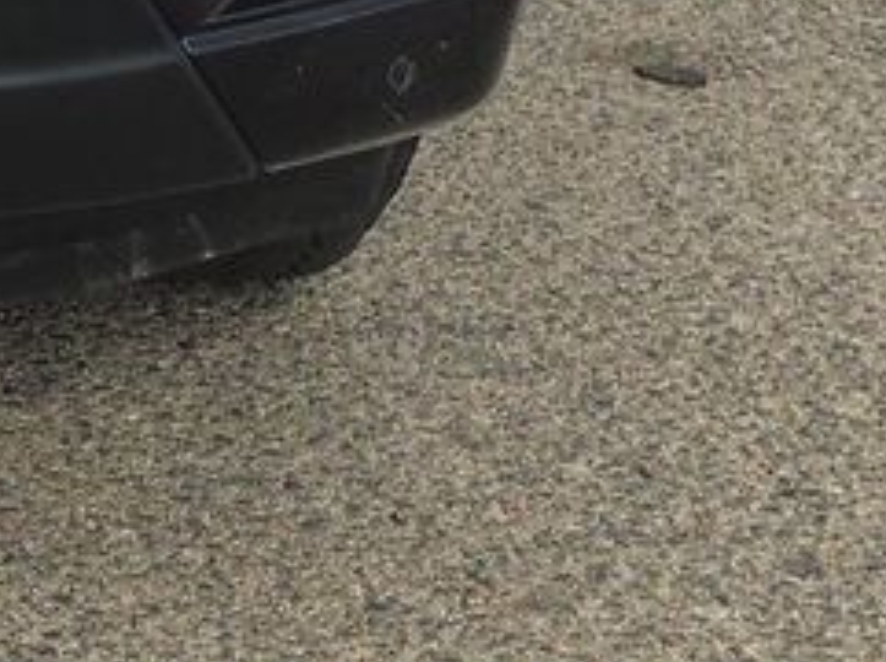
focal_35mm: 153
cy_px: -787
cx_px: -1000
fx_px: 3910
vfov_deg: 9.0
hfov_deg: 11.4
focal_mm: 6.5
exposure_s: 1/4649
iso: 63
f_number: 1.4
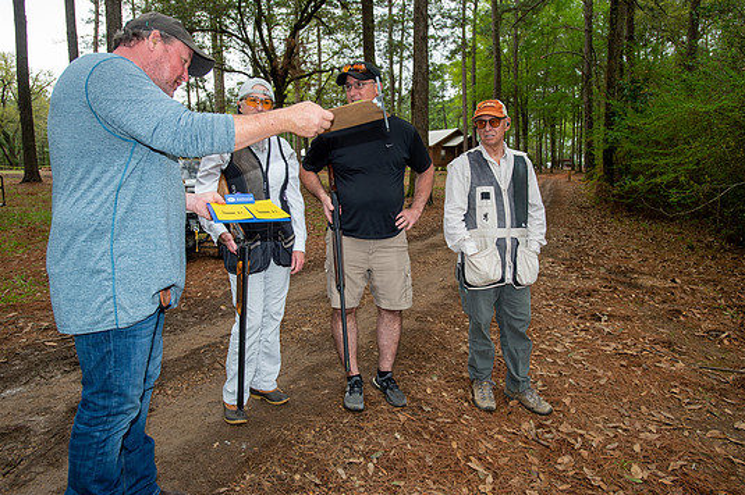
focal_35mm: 26
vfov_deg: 49.5
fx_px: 538
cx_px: 370
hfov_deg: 69.4
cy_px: 234
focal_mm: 24
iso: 125
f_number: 5
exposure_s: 1/125
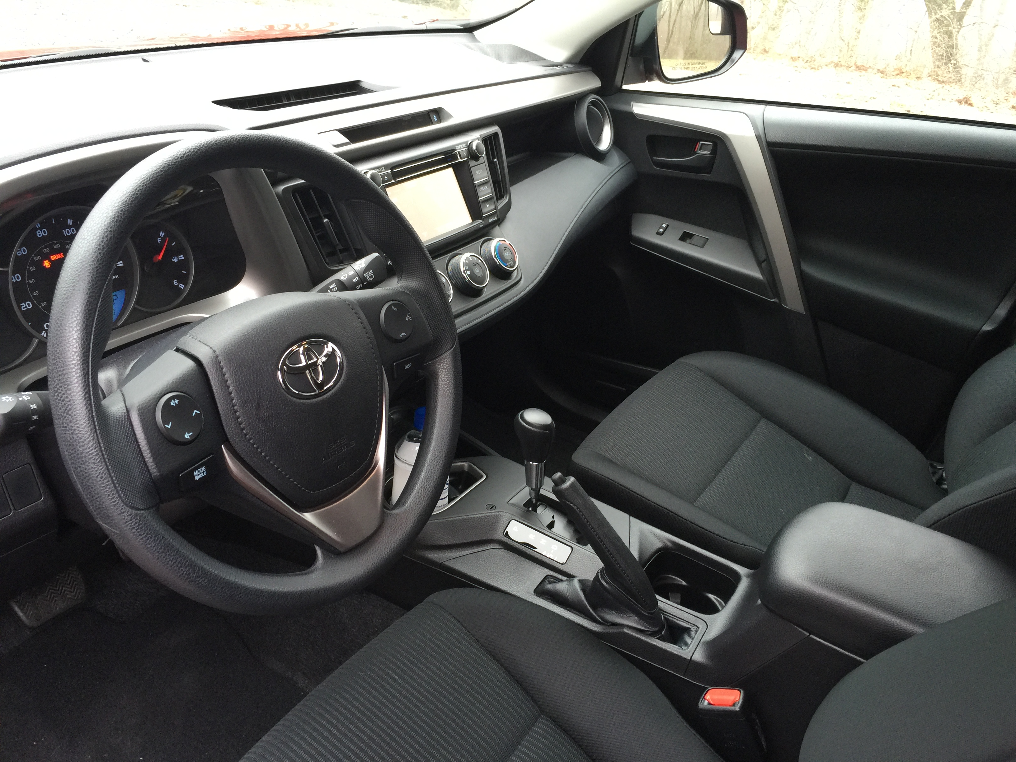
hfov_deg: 61.7
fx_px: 851
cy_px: 381
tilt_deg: -32.2
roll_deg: -9.5
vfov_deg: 48.2
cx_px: 508
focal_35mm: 29
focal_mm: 4.15
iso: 50
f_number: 2.2
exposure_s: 1/30
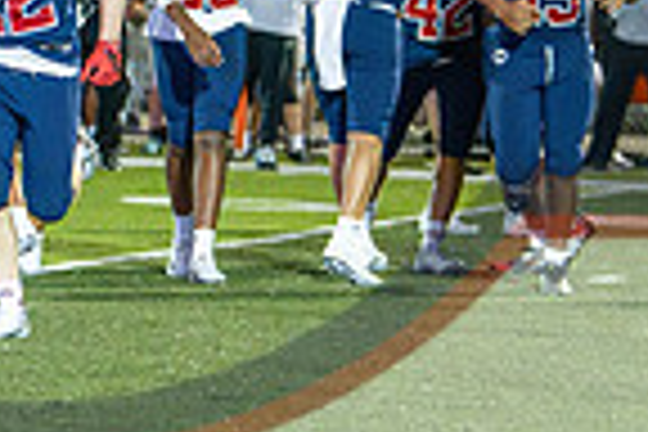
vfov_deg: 2.7
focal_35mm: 506
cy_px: 55
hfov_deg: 4.1
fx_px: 9107
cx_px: -97
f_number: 2.8
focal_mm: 116
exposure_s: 1/1000
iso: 12800
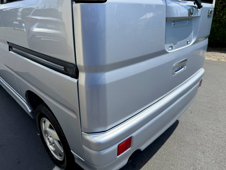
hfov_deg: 71.6
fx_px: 157
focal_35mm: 24
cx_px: 113
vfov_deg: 56.8
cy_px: 85
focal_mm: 6.76
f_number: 1.78
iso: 100
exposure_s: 1/3759
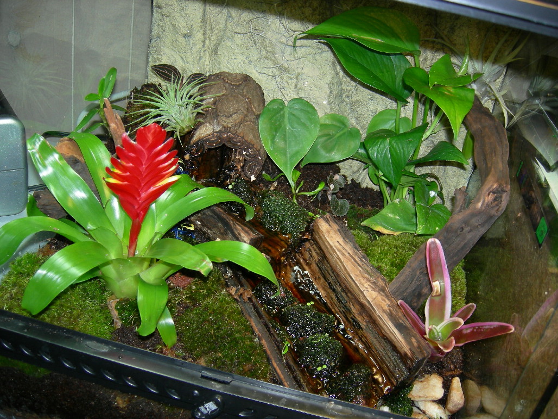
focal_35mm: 36
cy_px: 210
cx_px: 279
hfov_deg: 51.4
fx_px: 580
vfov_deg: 39.7
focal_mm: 7.5
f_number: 2.7
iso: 64
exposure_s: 1/60.1
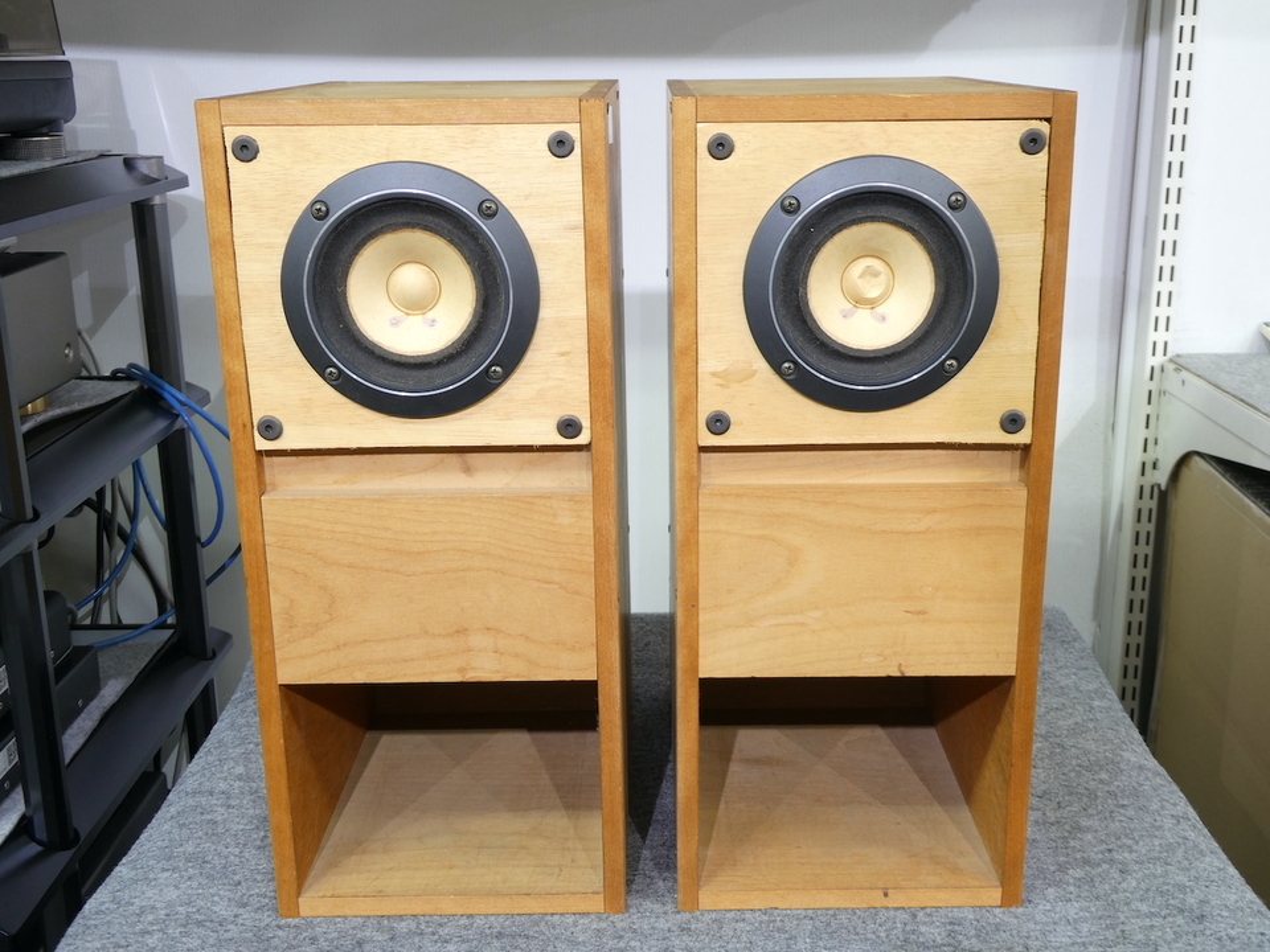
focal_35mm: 37
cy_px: 476
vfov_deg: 38.7
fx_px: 1357
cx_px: 635
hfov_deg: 50.1
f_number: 3.7
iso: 100
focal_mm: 6.7
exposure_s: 1/3.2
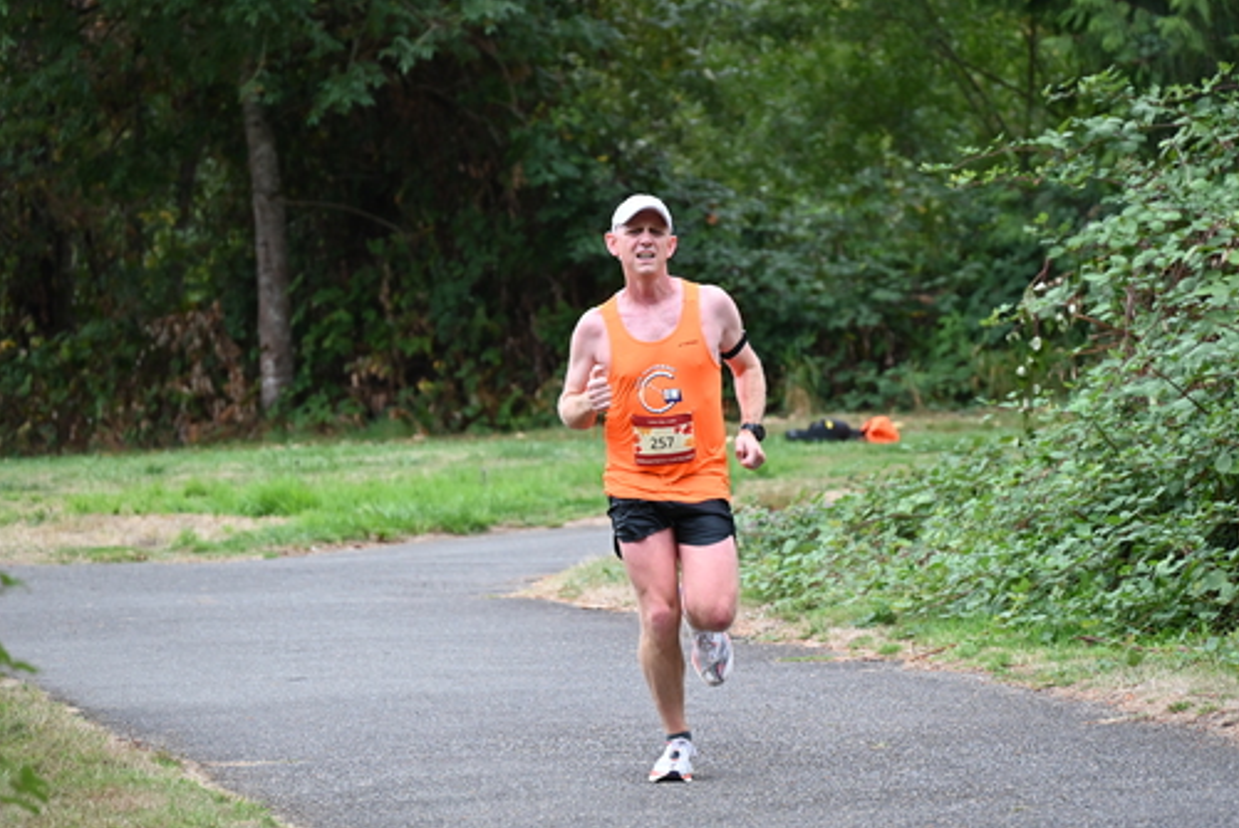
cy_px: 398
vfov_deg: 6.3
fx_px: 7576
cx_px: 654
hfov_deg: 9.3
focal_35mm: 220
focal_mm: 200
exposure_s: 1/250
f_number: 6.3
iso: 1800
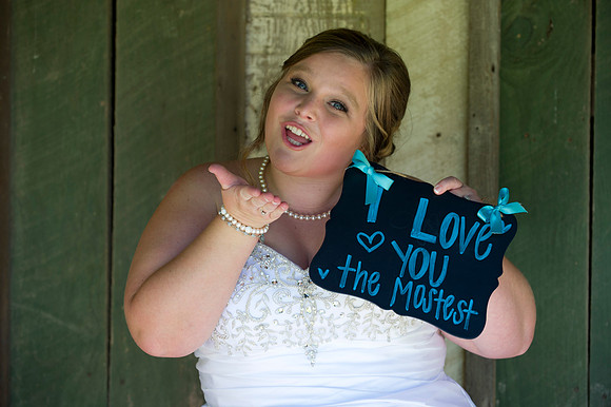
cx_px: 306
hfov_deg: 20.0
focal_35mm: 102
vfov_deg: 13.4
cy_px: 204
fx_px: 1730
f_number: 3.5
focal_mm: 102
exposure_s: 1/160
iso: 200
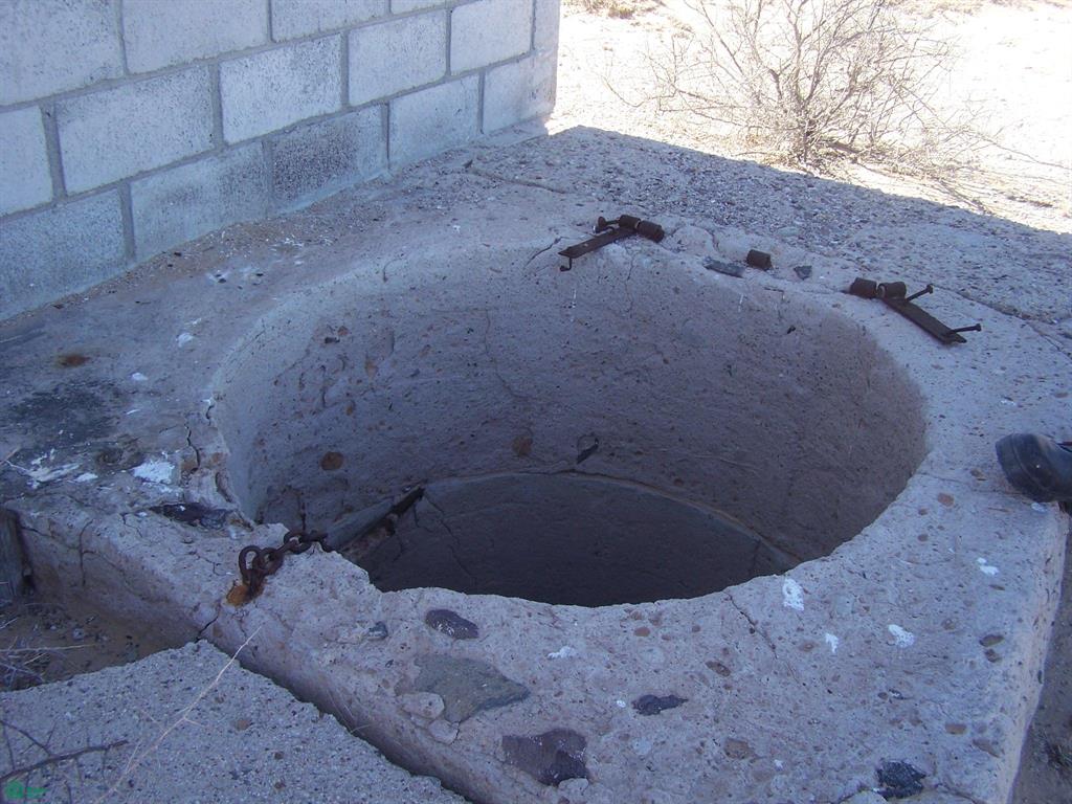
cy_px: 402
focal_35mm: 38
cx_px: 536
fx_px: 1177
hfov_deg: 49.0
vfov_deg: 37.7
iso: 64
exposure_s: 1/200
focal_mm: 6.3
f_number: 2.8
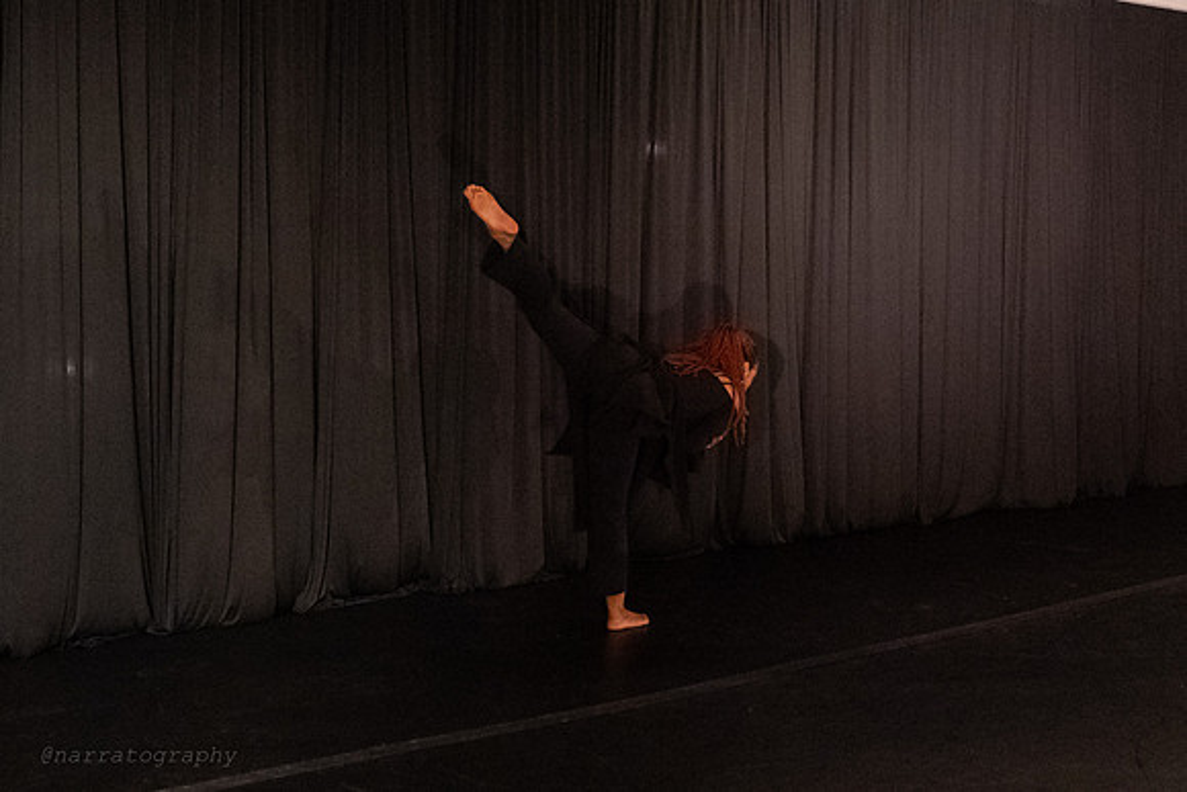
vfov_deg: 25.4
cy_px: 303
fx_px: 1750
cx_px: 463
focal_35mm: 53
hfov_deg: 37.3
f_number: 3.2
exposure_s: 1/320
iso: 6400
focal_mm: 28
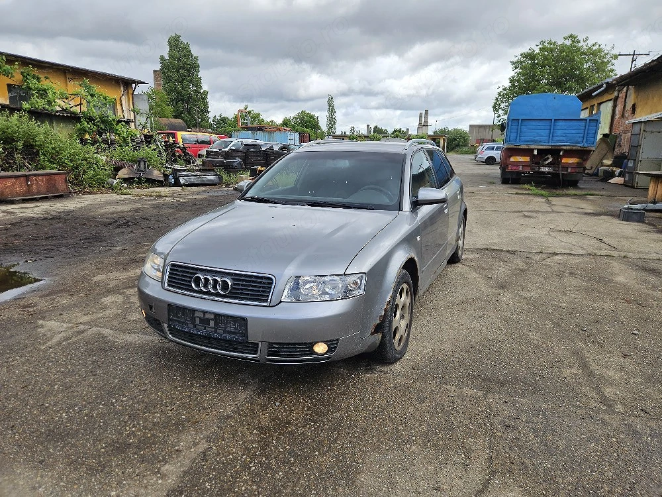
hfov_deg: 73.9
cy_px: 248
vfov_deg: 58.9
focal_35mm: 23
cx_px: 331
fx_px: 440
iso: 25
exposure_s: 1/1250
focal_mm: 5.4
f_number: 1.8
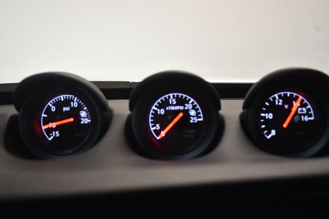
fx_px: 493
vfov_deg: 25.0
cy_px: 110
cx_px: 164
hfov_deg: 36.9
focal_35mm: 54
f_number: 5
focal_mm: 36
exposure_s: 1/100
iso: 3200
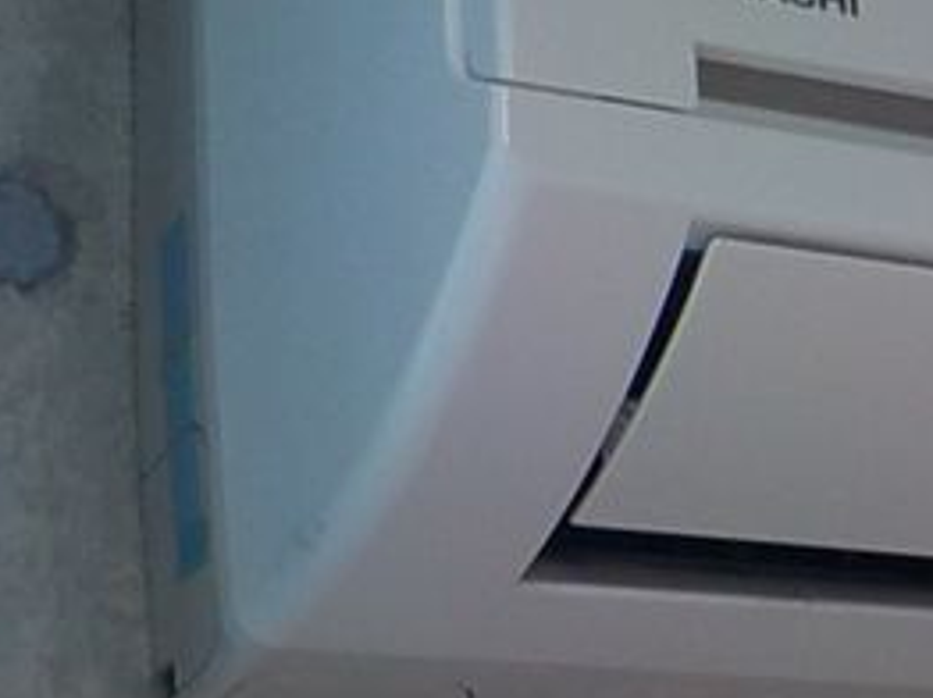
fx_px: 2962
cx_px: 1592
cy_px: 249
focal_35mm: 110
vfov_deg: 13.4
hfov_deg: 15.7
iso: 160
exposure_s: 1/30
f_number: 3.3
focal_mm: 4.1
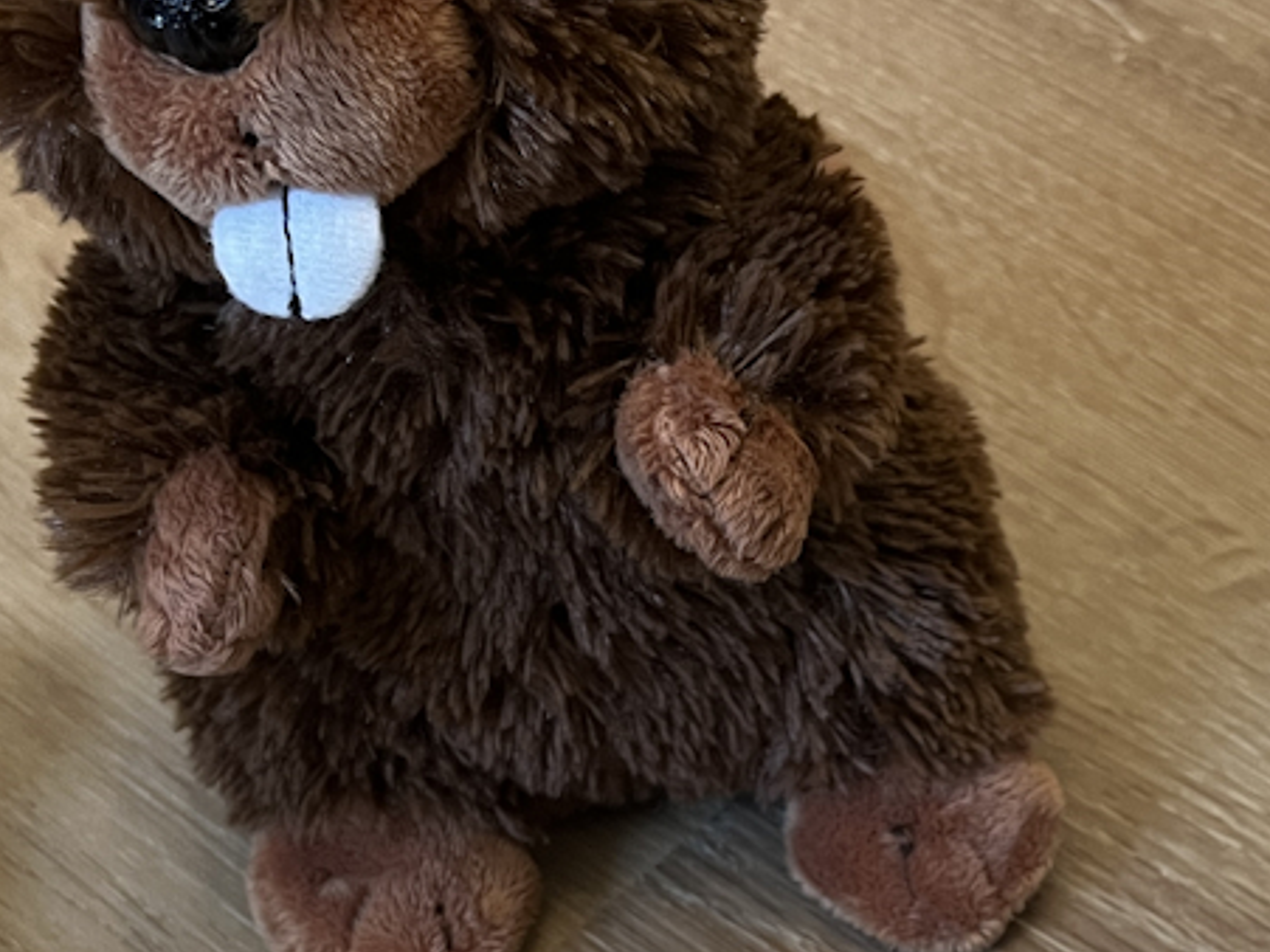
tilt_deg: -52.2
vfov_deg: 19.3
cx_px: 966
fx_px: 2751
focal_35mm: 75
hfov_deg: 25.7
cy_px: 872
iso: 400
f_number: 1.6
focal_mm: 5.1
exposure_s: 1/33
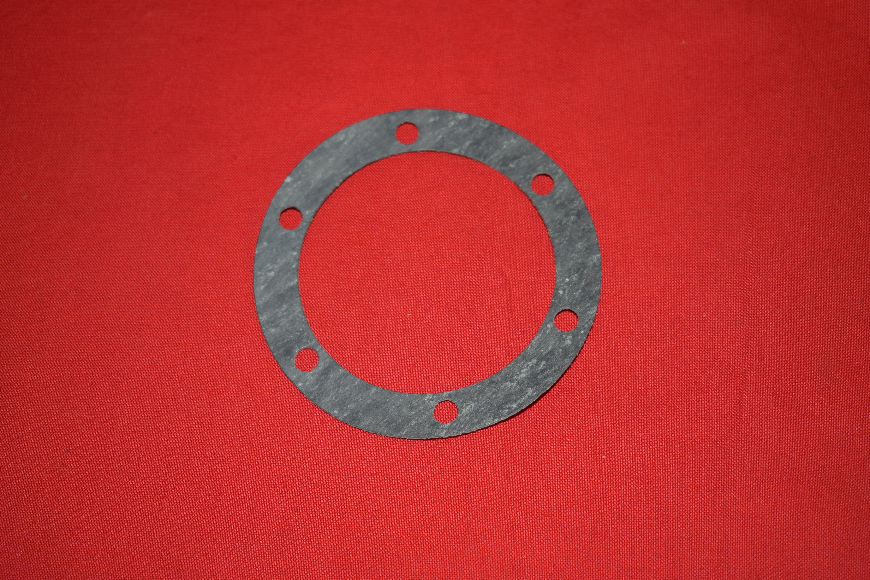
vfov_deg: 22.6
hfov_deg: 33.4
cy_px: 290
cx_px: 435
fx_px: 1450
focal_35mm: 60
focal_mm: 40
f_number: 5
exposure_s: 1/25
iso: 160
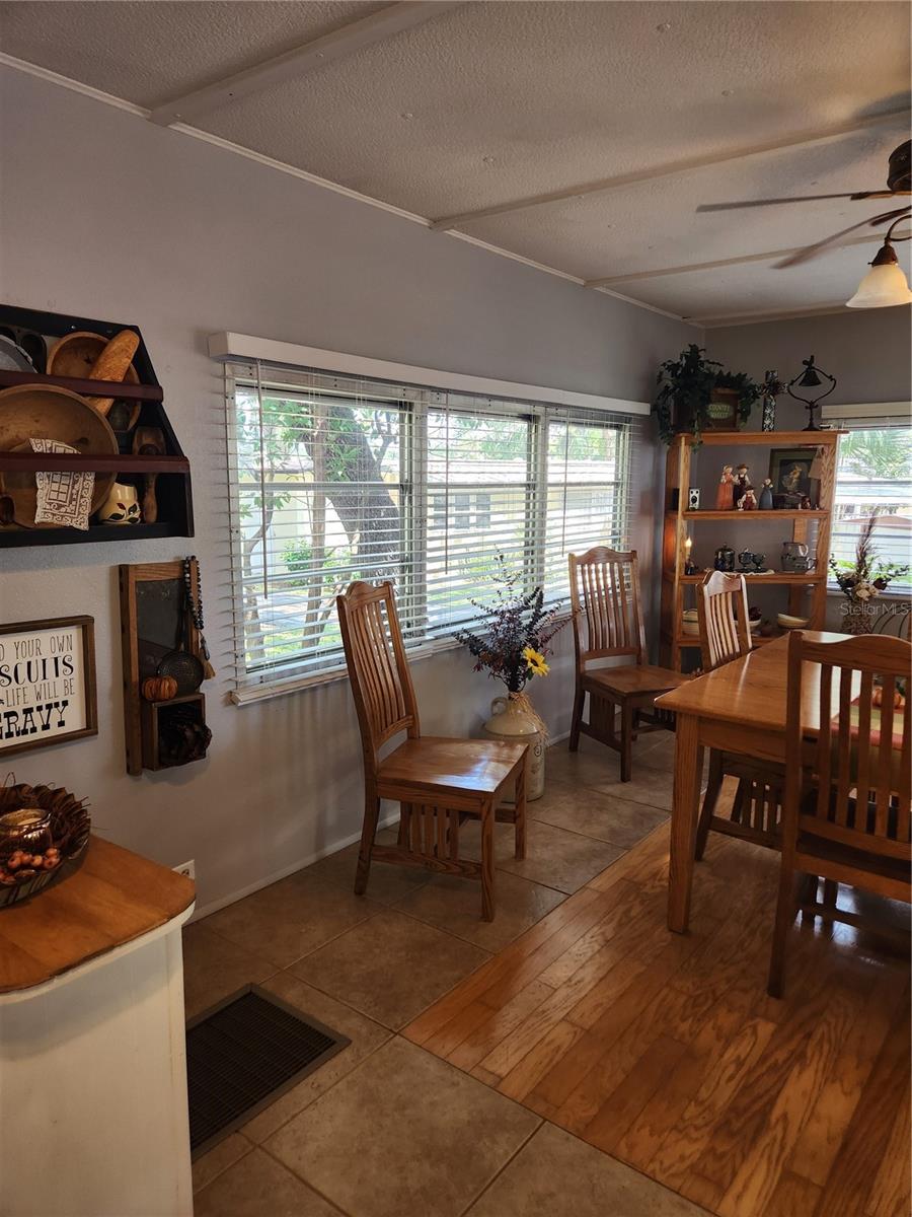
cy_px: 608
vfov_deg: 73.9
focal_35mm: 23
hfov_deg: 58.9
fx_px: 808
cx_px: 456
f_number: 1.8
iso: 160
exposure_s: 1/120
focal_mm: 5.4
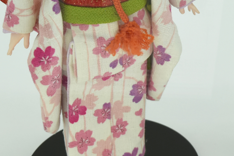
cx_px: 219
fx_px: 1150
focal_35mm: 177
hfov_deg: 11.5
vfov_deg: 7.7
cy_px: -4
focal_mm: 38
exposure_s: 1/320
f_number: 8
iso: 640
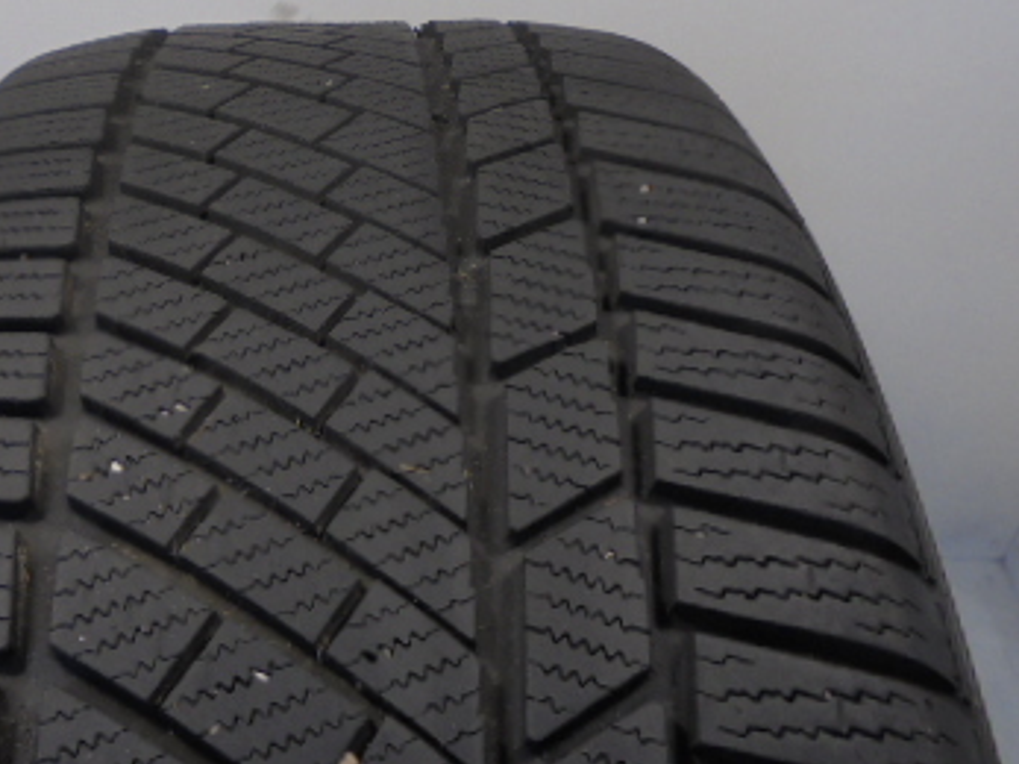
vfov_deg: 29.0
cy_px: 68
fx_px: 1412
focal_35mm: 48
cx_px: 314
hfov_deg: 39.1
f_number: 3.5
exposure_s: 1/40
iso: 100
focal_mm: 4.6
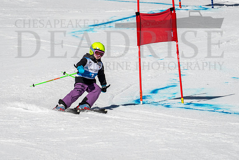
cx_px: 93
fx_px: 6465
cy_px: 112
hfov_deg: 2.1
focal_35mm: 974
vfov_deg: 1.4
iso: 200
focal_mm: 400
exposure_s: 1/2000
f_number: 8
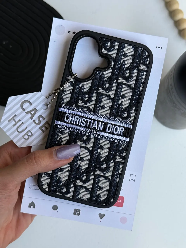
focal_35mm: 48
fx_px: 344
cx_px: 93
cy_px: 124
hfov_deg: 30.3
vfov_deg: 39.7
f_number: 1.78
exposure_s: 1/975
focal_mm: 6.76
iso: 80
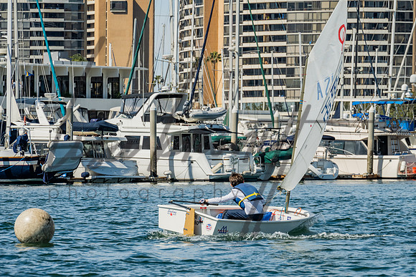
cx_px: 247
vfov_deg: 6.6
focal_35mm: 208
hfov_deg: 9.9
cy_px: 152
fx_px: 2399
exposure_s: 1/320
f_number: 10
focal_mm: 175
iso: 250
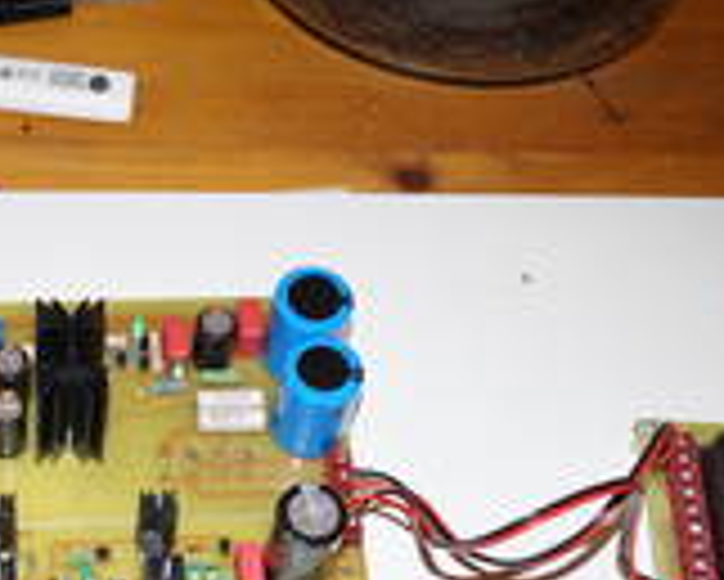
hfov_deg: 26.3
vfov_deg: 21.4
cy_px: 517
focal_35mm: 70
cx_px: 90
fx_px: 1501
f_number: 4
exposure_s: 1/60
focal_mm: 20
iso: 500
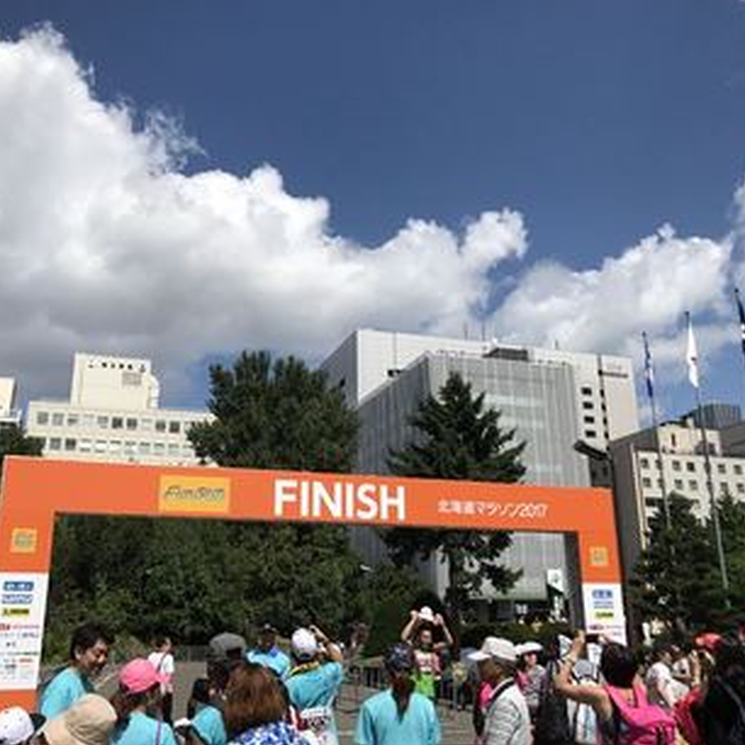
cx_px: 346
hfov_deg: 48.4
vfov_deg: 48.4
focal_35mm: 34
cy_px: 364
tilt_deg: +19.0
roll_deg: +0.0
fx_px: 828
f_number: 1.8
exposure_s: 1/5319
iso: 20
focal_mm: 3.99
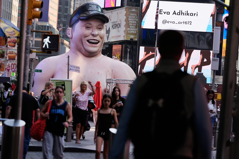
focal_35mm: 165
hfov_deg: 12.5
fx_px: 1095
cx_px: 120
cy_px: 80
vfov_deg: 8.3
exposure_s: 1/800
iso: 400
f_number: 5.6
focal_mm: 165
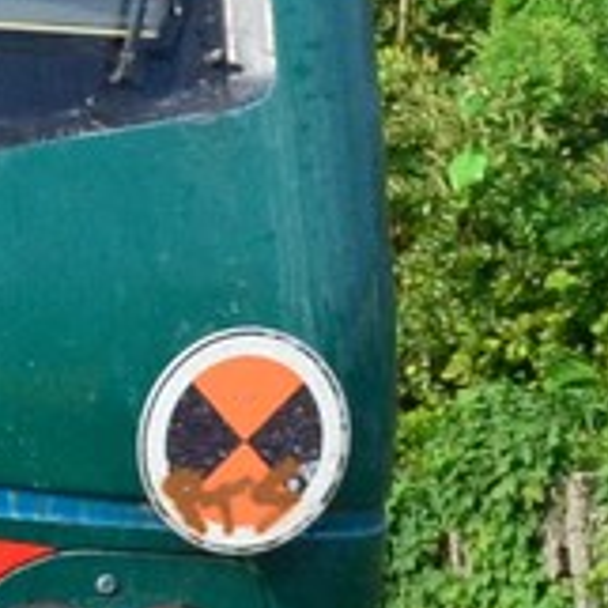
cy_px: -132
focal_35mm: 486
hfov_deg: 3.5
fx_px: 9658
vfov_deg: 3.6
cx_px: -1114
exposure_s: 1/800
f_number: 7.1
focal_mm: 32
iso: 640
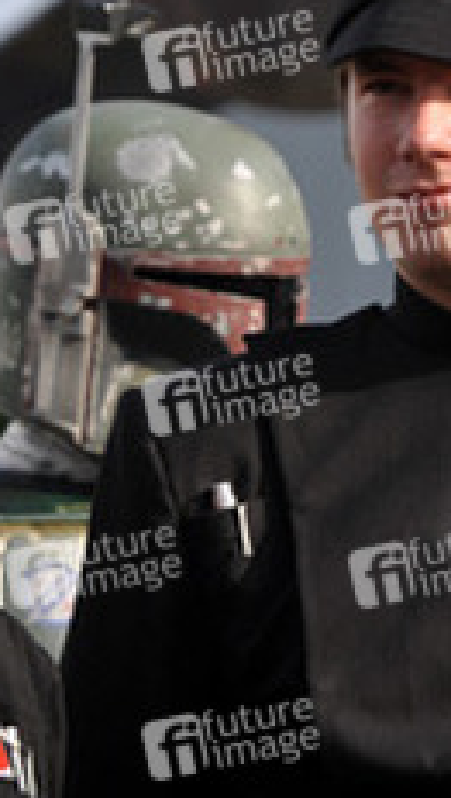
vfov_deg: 5.2
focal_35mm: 412
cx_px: 139
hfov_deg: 3.0
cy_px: 310
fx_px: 8734
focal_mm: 135
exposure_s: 1/500
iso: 220
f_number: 5.6
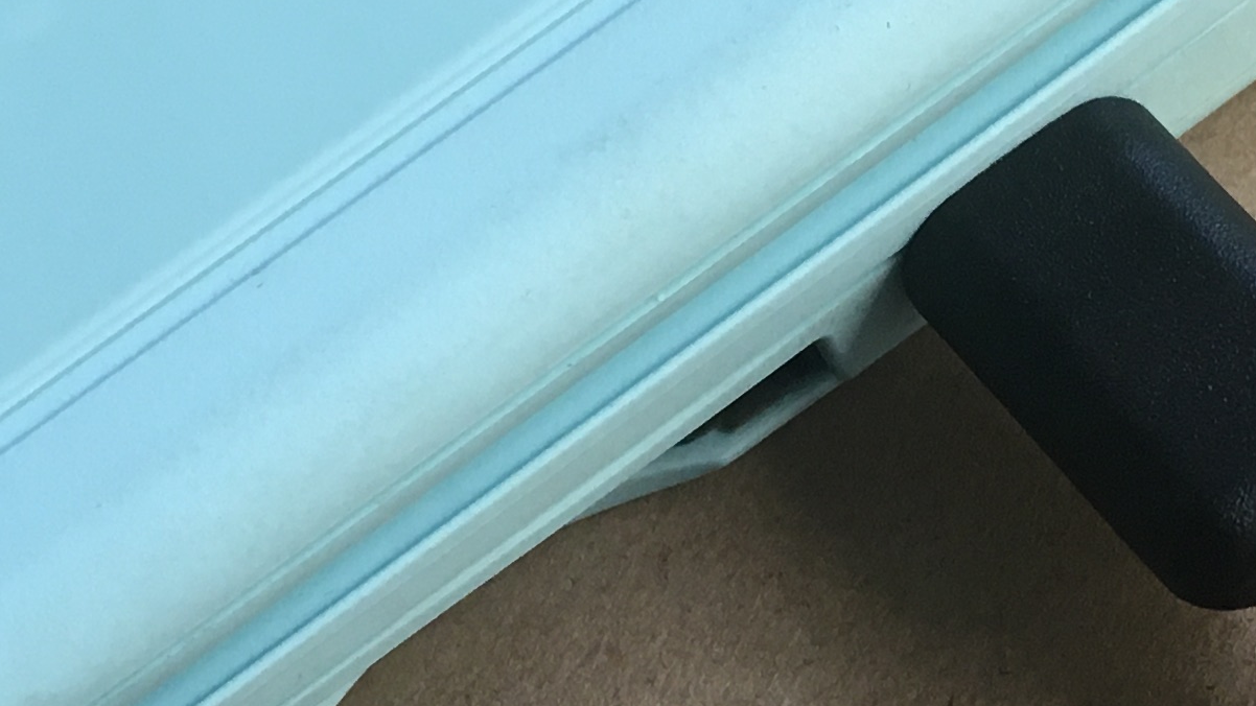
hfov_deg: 20.0
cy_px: 432
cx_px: 920
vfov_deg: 11.4
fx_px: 3530
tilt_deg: -64.1
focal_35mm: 106
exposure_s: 1/30
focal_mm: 4.15
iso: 40
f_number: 2.2
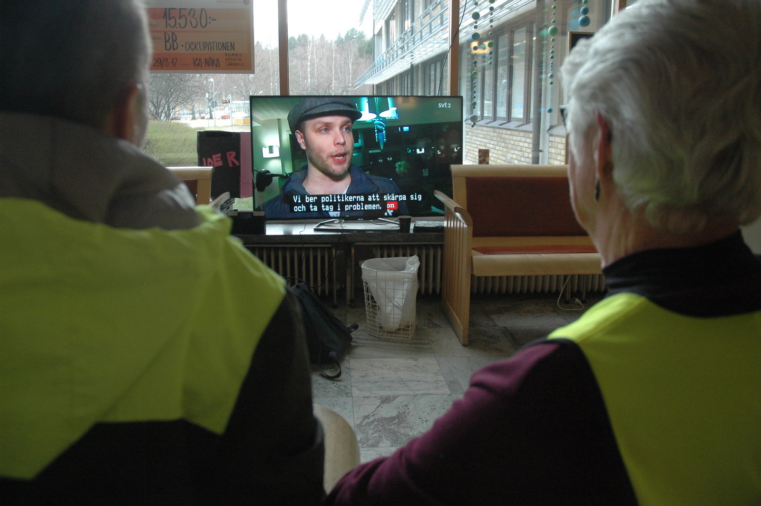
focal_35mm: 27
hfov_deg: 67.4
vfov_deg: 47.9
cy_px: 253
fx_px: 570
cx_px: 380
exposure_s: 1/60
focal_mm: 18
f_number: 4
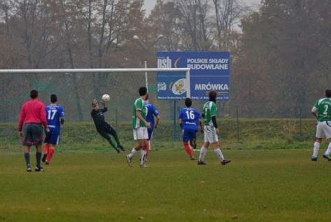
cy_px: 111
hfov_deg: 8.6
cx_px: 169
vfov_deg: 5.7
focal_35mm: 240
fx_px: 2209
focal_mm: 150
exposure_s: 1/1000
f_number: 4.2
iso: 400
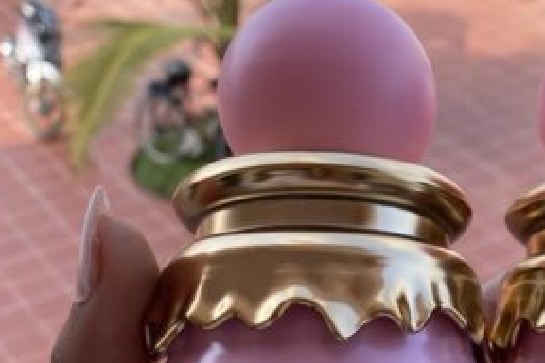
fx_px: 1135
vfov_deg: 17.8
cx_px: 481
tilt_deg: -33.6
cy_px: 350
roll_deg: -2.1
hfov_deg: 26.2
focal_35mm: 75
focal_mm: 4.25
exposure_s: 1/368
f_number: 1.8
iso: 32
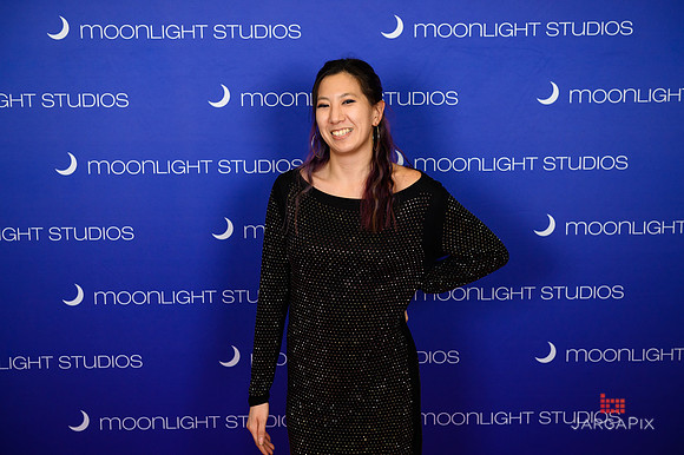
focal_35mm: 48
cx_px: 342
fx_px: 911
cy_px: 228
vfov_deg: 28.0
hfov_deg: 41.1
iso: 1000
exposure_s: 1/320
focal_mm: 48
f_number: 5
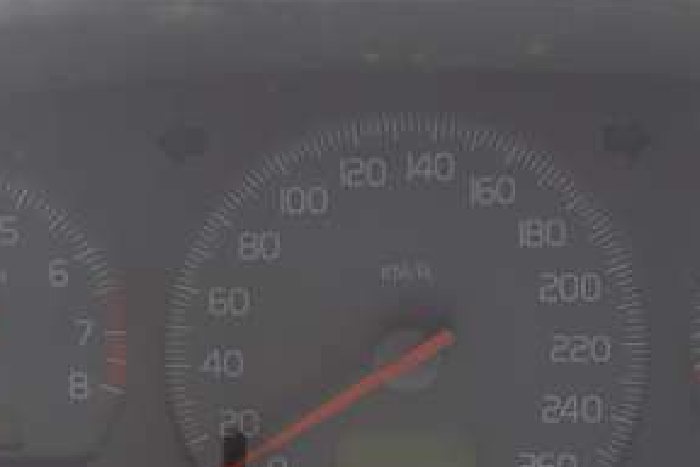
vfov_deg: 17.0
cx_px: 399
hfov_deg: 25.3
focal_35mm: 80
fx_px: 1555
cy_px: 345
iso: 125
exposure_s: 1/50
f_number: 2.2
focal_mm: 11.18
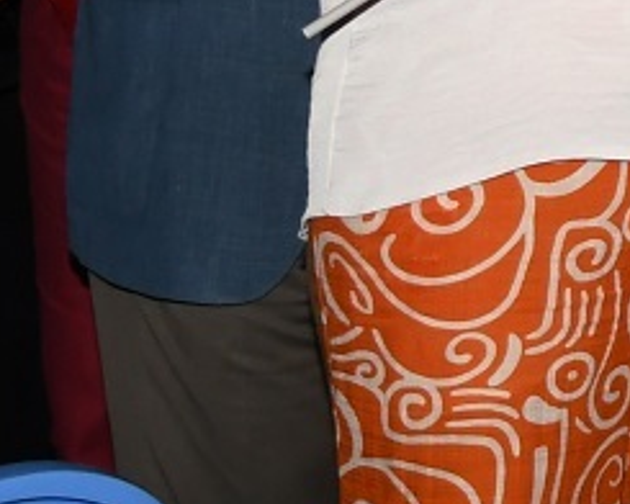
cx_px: 1917
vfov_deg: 7.0
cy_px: -573
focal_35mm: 211
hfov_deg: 7.9
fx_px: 3934
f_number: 4
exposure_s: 1/60
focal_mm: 22
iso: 640
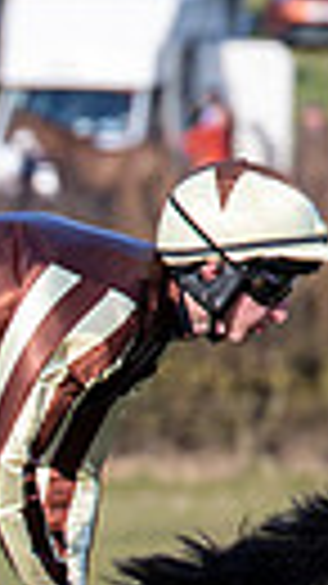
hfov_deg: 1.5
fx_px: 12478
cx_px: -425
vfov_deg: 2.7
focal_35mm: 806
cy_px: 996
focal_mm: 97
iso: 125
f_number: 2.8
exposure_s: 1/1250
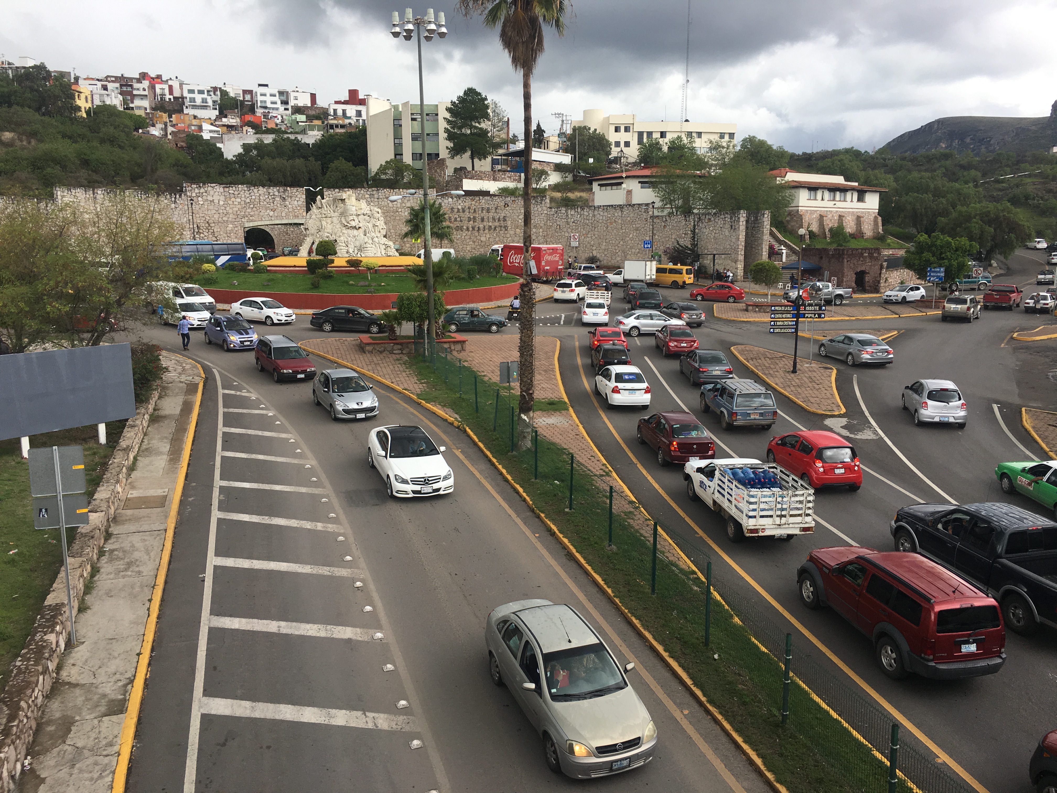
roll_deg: -0.7
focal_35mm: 29
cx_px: 528
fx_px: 886
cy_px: 396
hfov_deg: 61.7
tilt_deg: -9.4
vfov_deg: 48.2
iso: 25
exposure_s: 1/460
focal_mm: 4.15
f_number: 2.2
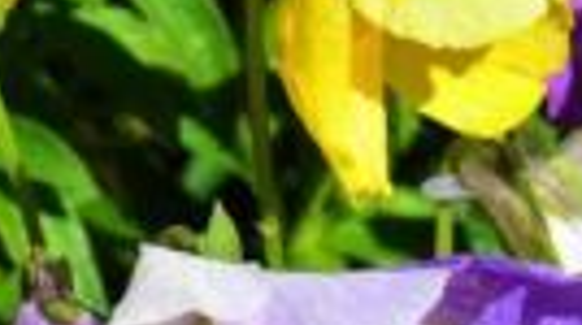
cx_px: 391
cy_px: 648
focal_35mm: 1012
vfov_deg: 1.2
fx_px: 15607
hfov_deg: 2.1
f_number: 18
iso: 200
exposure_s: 1/200
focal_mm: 135
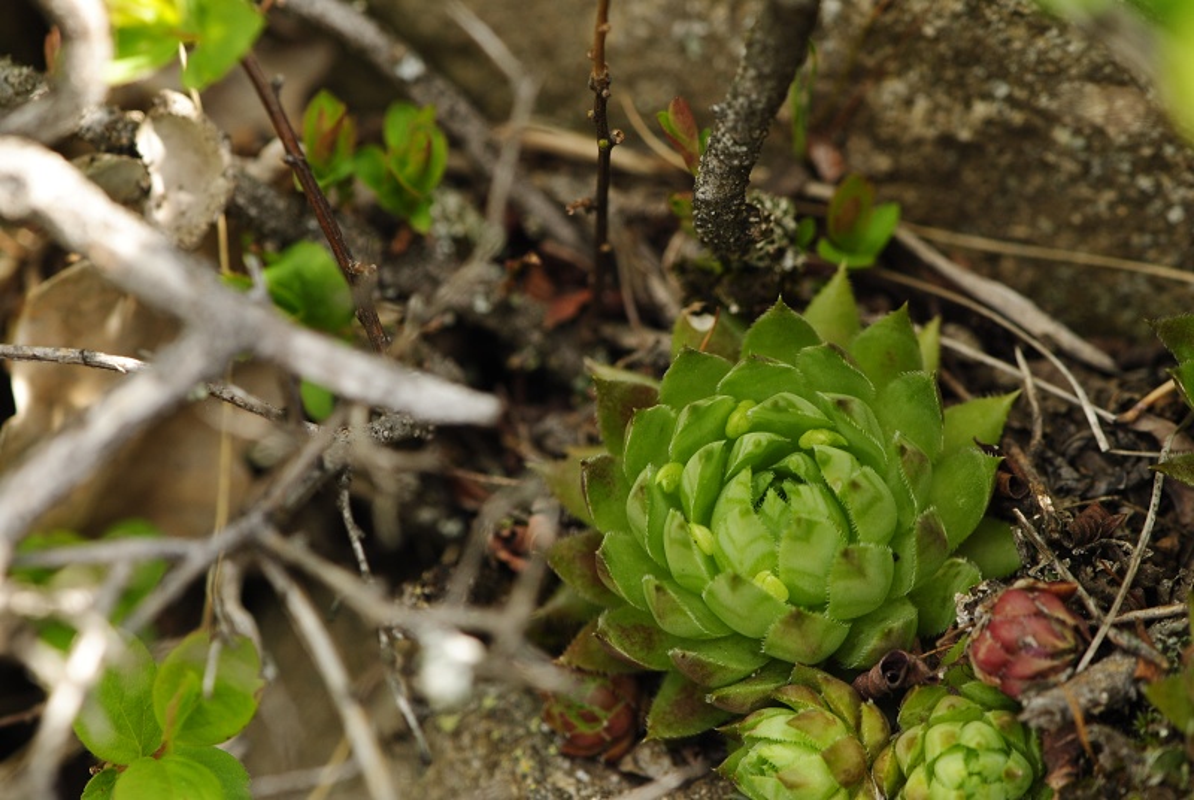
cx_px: 597
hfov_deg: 16.0
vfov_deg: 10.8
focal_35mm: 128
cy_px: 400
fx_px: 4235
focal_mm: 85
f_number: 5.6
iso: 200
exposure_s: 1/125
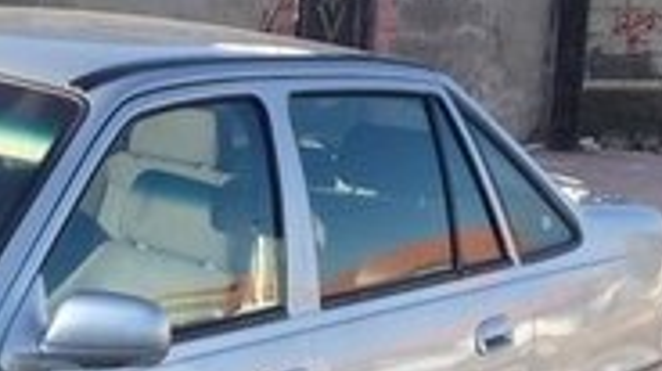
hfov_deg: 15.5
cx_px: 86
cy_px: 412
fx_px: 2402
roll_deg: +0.1
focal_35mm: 137
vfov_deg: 8.7
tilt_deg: -10.1
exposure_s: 1/442
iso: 50
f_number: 2.4
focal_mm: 4.28
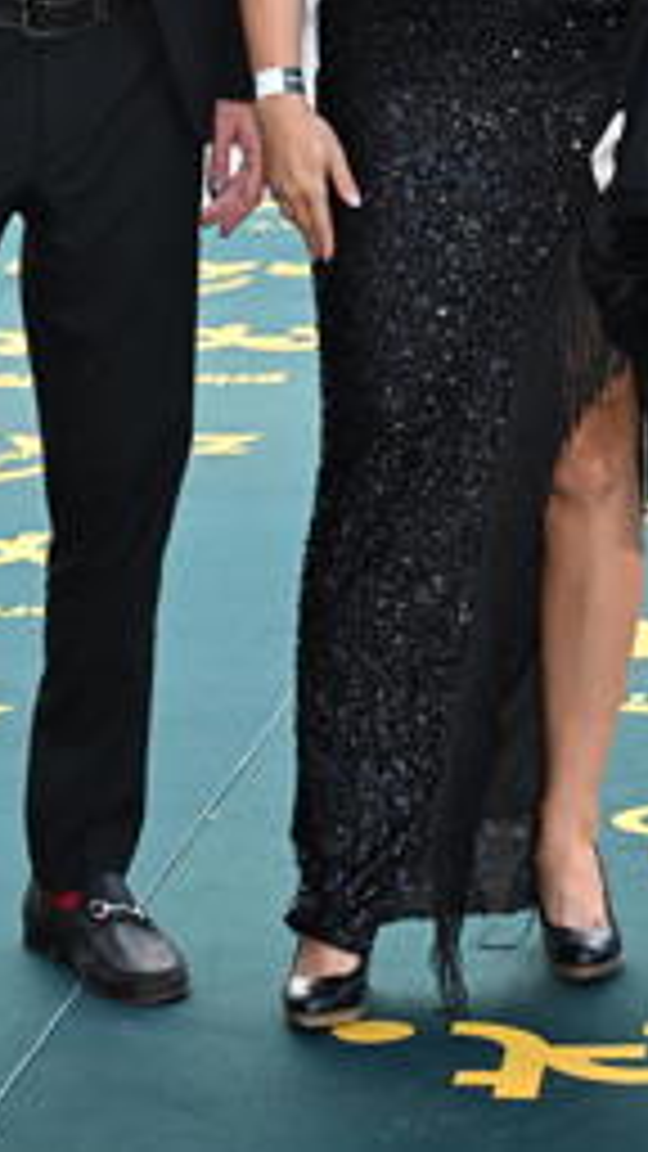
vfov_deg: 13.0
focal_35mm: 164
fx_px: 5010
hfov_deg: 7.4
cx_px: 522
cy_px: 126
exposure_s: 1/320
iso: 800
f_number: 4.5
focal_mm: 58
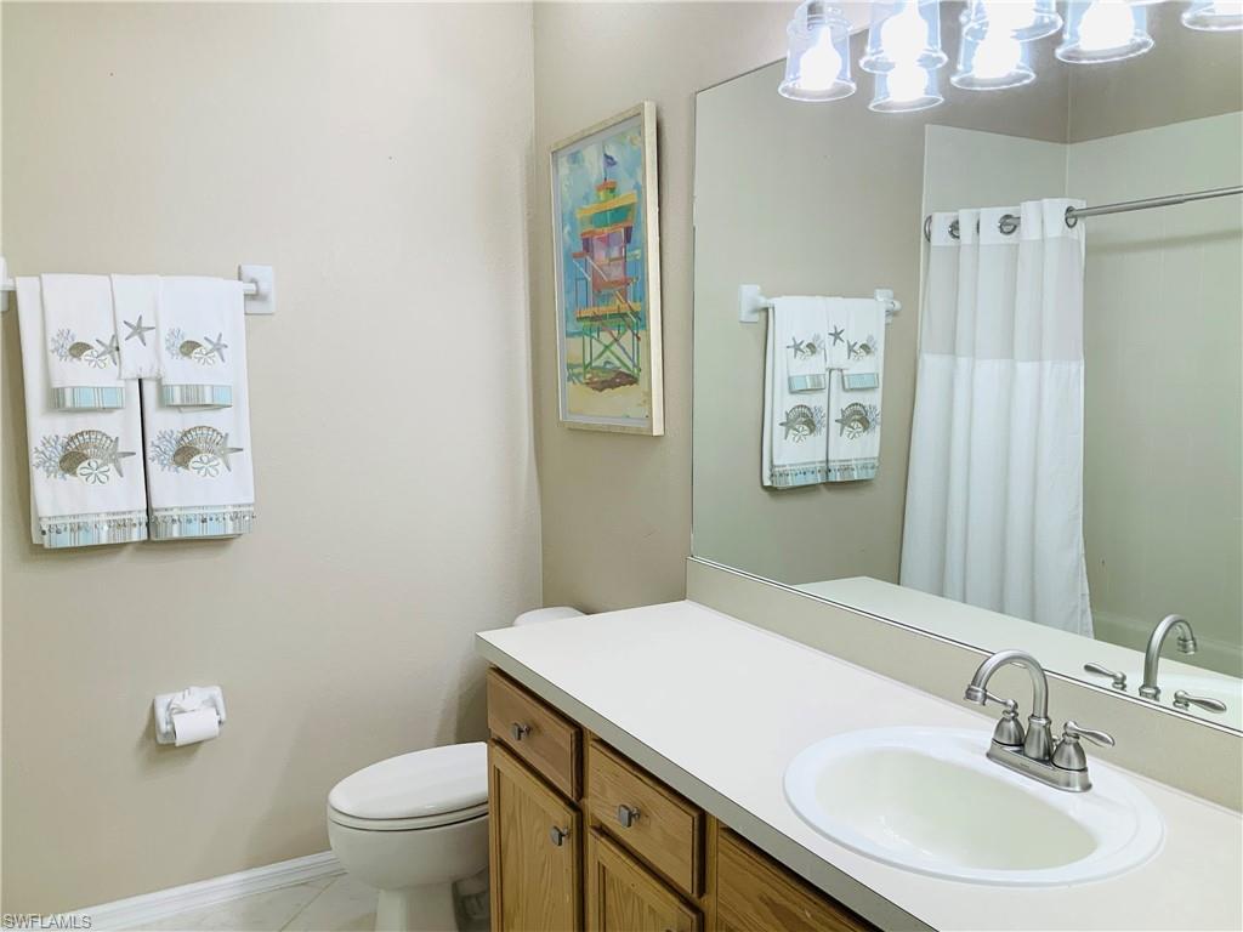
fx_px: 1041
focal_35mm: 29
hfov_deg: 61.7
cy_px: 466
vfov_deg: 48.2
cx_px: 622
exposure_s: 1/120
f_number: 1.8
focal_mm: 3
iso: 32
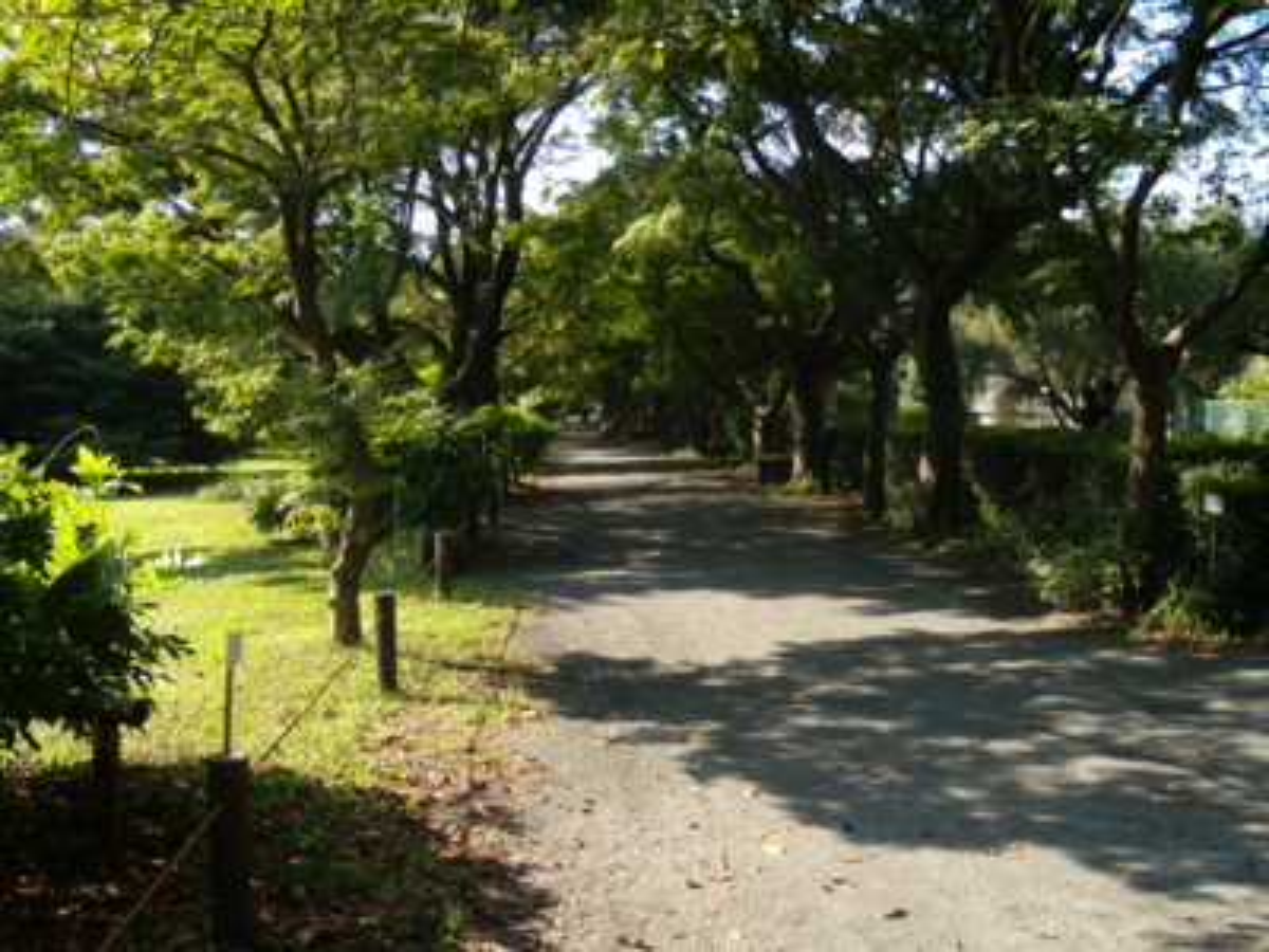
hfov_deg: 51.4
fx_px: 1320
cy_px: 476
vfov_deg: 39.7
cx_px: 634
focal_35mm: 36
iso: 80
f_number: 3.6
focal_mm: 6.4
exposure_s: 1/160
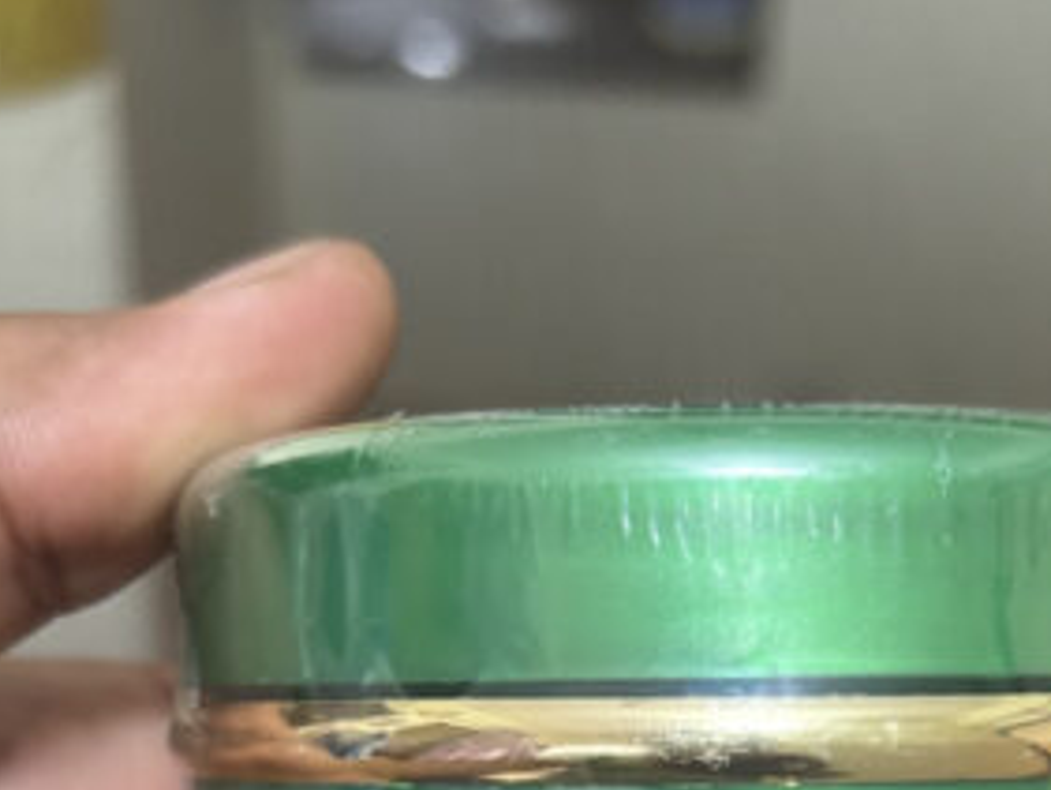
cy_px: 1097
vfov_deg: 18.2
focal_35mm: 74
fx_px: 2248
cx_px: 763
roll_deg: -7.4
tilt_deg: -41.3
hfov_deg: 26.1
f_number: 1.6
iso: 500
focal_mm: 5.96
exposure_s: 1/48
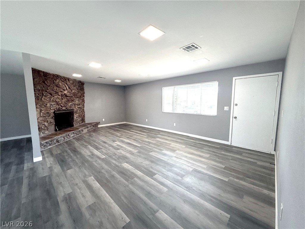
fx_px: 123
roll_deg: +0.5
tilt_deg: -5.9
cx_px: 152
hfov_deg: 102.1
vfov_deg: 85.7
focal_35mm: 14
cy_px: 114
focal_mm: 2.22
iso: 50
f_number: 2.2
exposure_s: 1/240
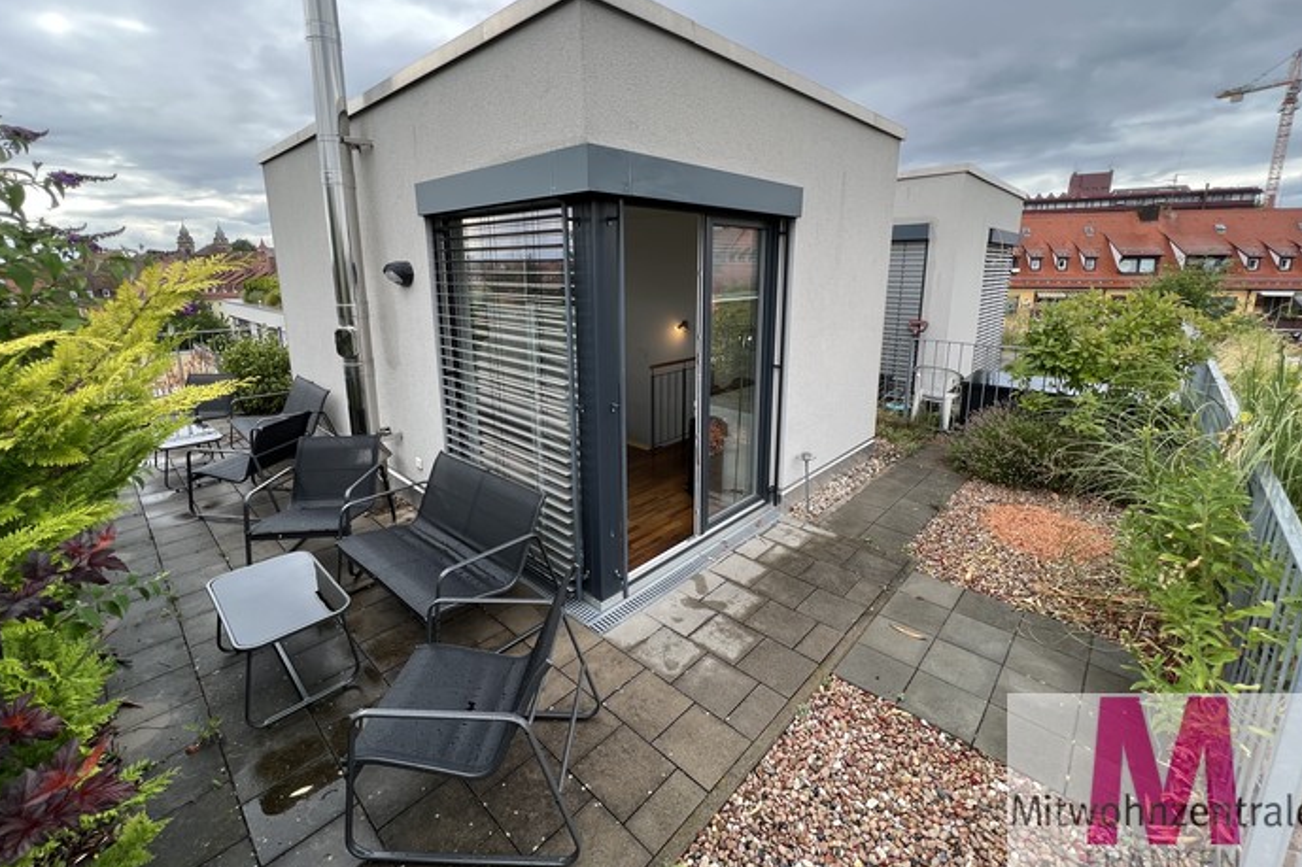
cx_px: 645
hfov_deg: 104.3
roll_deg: -0.4
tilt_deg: -11.8
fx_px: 506
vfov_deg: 80.7
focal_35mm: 14
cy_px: 375
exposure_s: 1/237
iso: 32
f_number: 1.8
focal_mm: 1.57
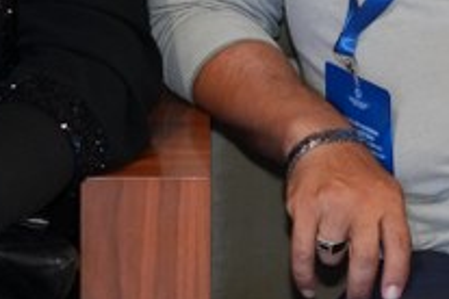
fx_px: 4328
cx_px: -223
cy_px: -302
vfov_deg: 3.9
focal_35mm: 347
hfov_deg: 5.9
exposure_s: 1/160
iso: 3200
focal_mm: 70
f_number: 3.5
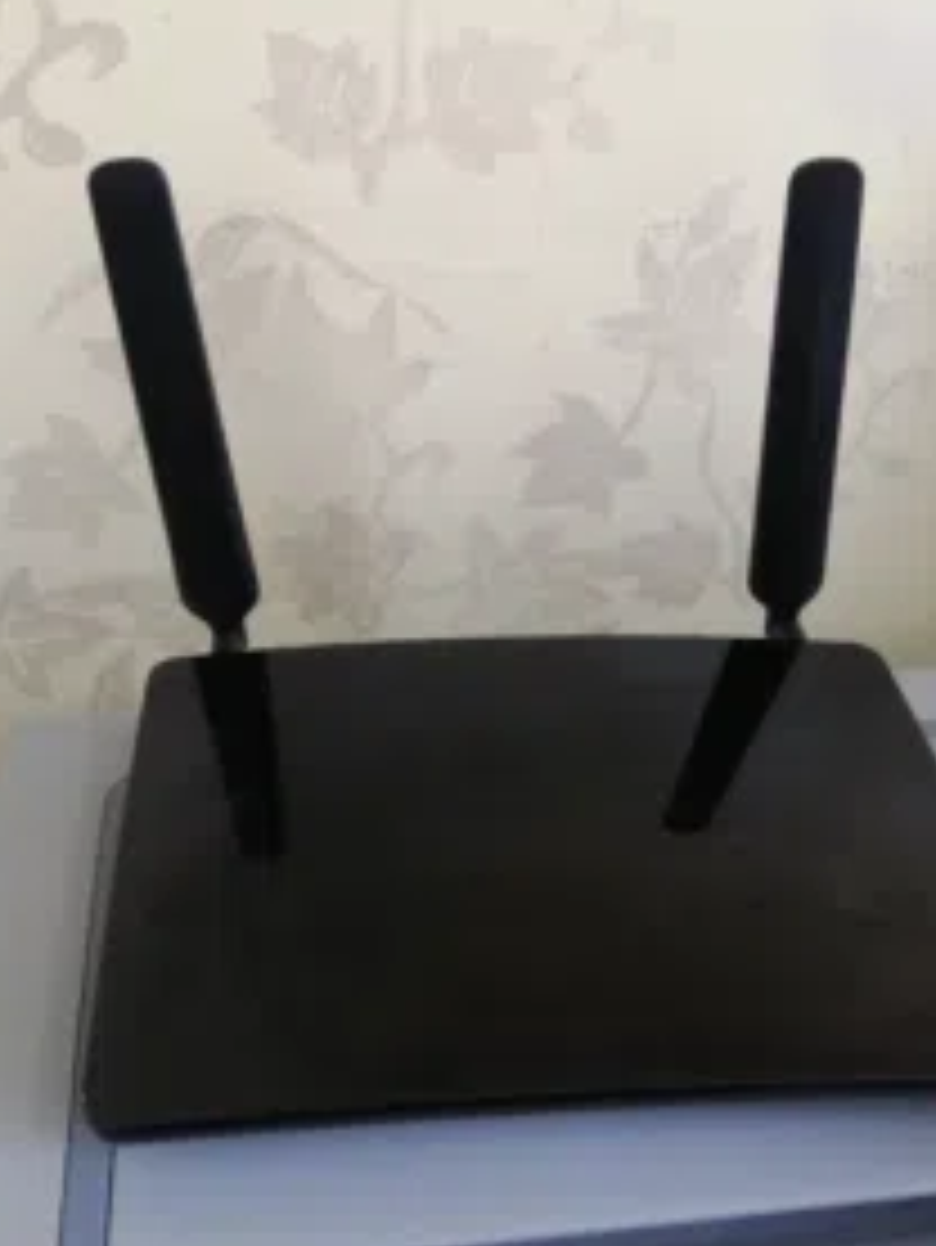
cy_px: 567
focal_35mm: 39
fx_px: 1405
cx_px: 486
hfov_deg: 36.8
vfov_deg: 47.8
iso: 160
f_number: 1.8
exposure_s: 1/33.3
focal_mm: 3.88
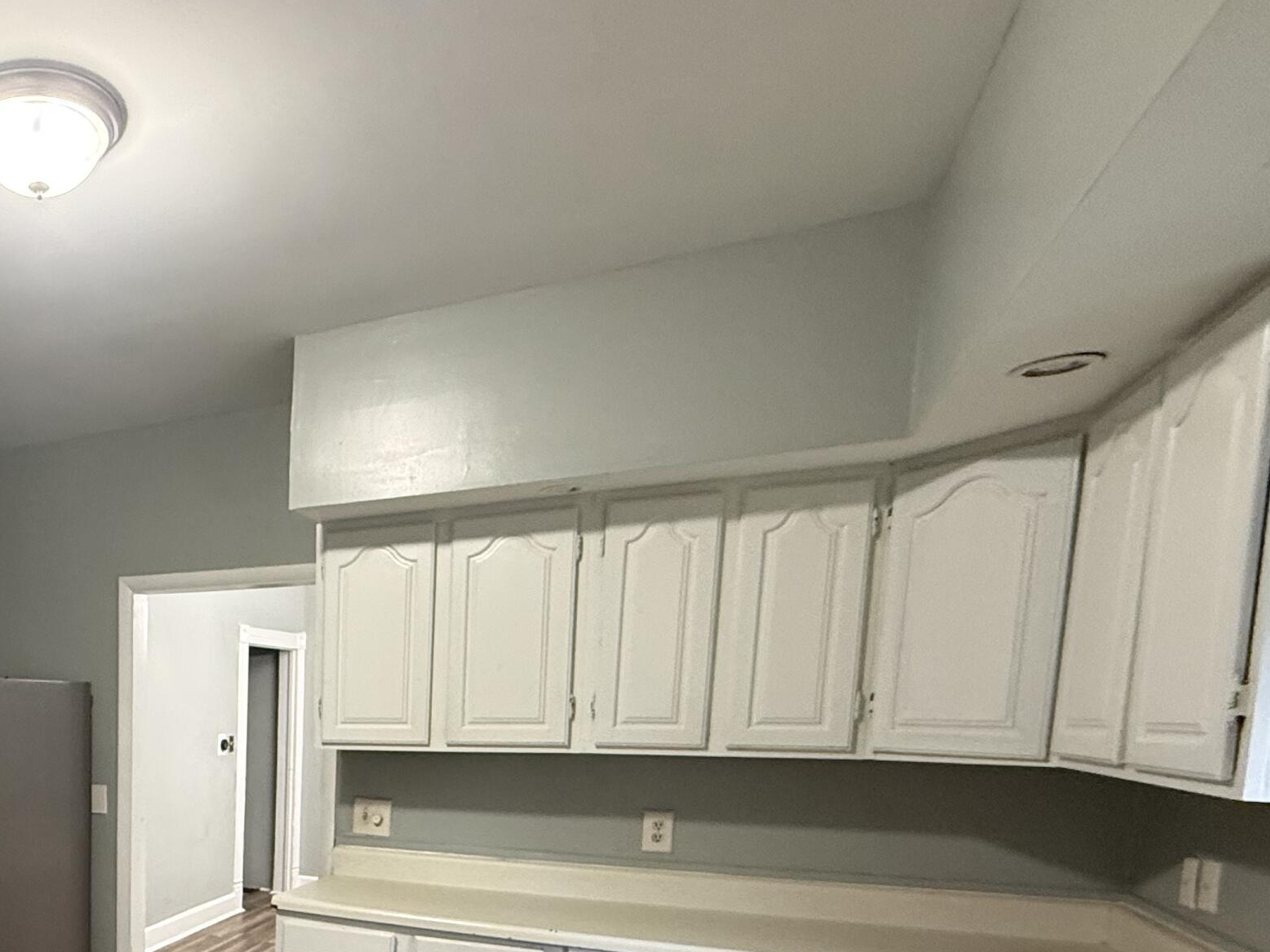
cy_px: 819
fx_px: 991
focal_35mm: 27
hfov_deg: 55.7
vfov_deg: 47.2
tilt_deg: -6.2
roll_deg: +0.2
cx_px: 107
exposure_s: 1/60
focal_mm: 2.22
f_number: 2.2
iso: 500
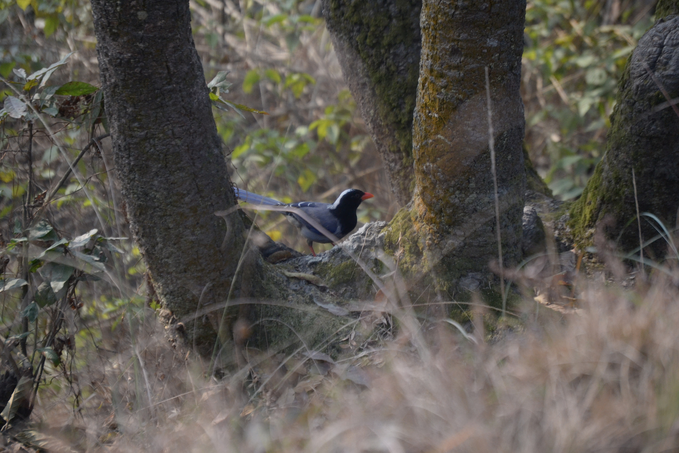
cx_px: 340
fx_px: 5233
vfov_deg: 5.0
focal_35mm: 278
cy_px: 226
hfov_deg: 7.4
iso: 800
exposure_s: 1/500
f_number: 5.6
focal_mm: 185
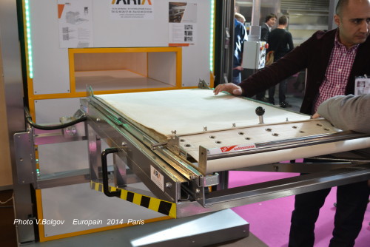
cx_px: 185
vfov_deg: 34.3
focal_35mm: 39
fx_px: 401
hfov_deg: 49.5
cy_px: 124
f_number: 4.2
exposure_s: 1/40
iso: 400
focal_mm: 26
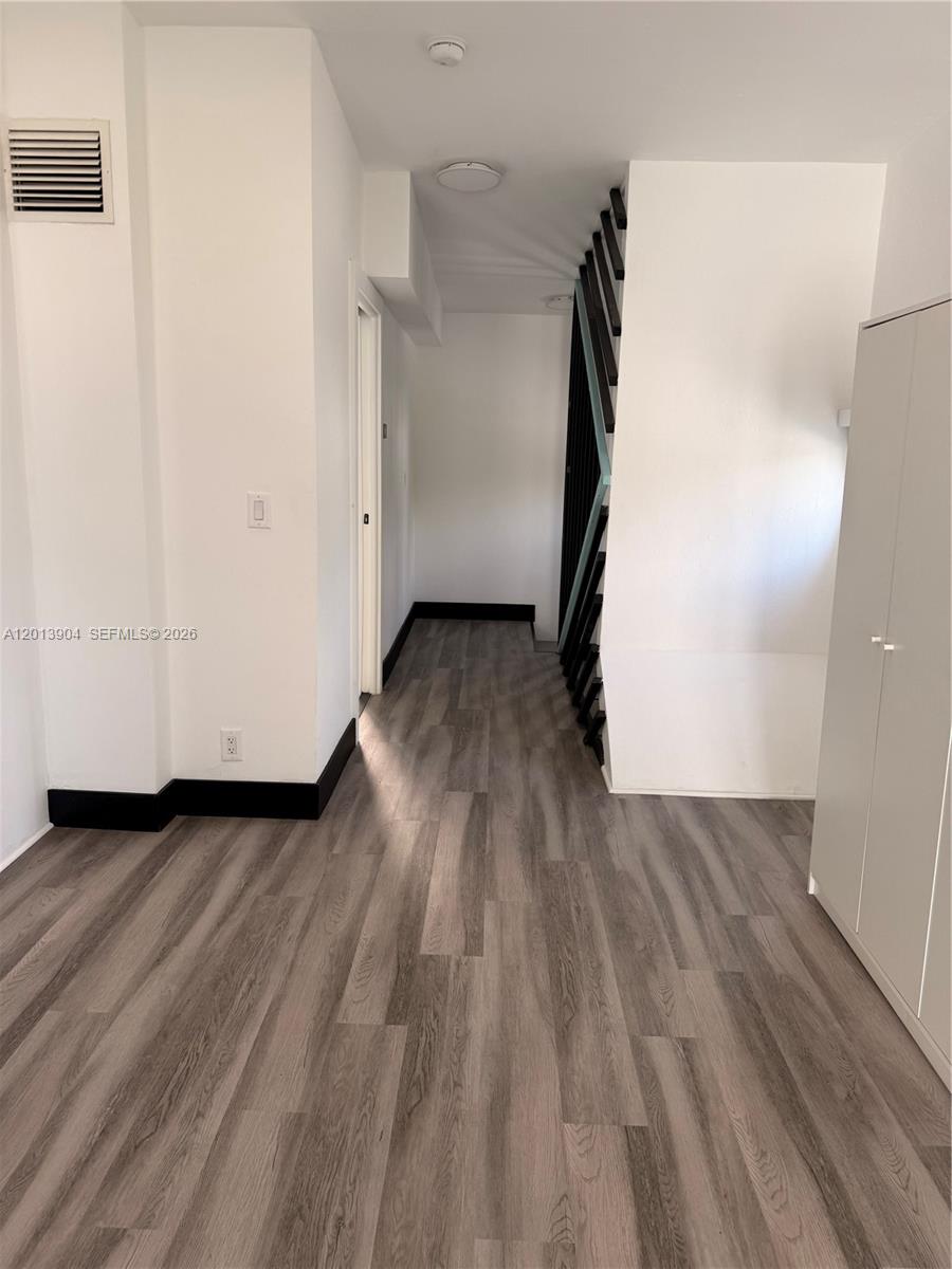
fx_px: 880
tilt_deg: -11.3
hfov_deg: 56.8
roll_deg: -1.2
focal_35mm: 24
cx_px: 476
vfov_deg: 71.6
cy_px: 634
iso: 80
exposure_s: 1/121
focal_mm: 6.76
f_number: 1.78
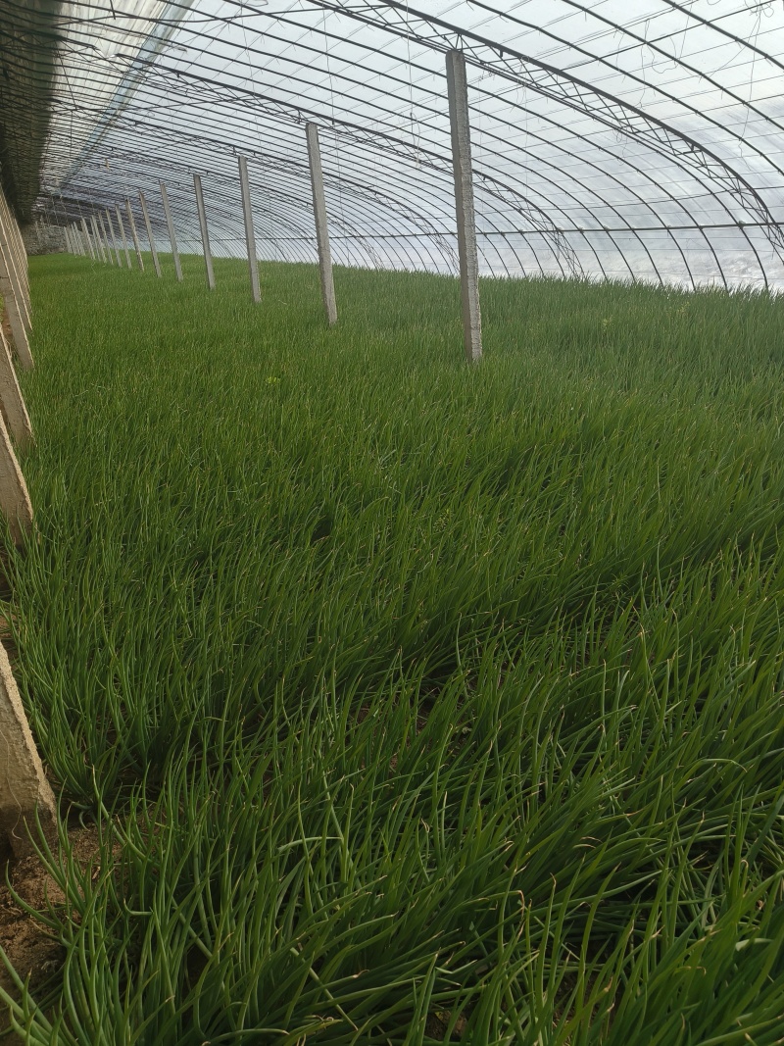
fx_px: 725
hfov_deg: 56.8
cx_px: 392
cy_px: 523
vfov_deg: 71.6
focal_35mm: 24
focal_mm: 5.59
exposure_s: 1/4306
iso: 64
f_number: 1.8
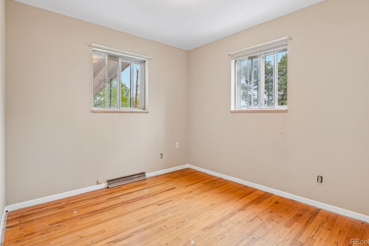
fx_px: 180
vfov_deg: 68.7
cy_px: 116
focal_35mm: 18
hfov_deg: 91.4
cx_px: 194
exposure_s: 1/30
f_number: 8
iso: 500
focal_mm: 11
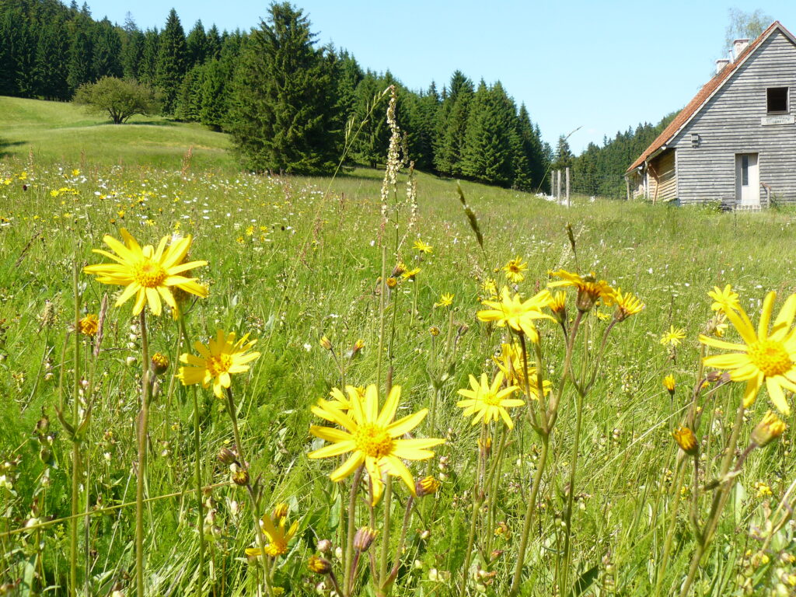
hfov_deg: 51.4
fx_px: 828
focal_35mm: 36
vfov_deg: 39.7
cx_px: 398
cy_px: 298
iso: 100
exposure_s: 1/200
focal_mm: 6
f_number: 5
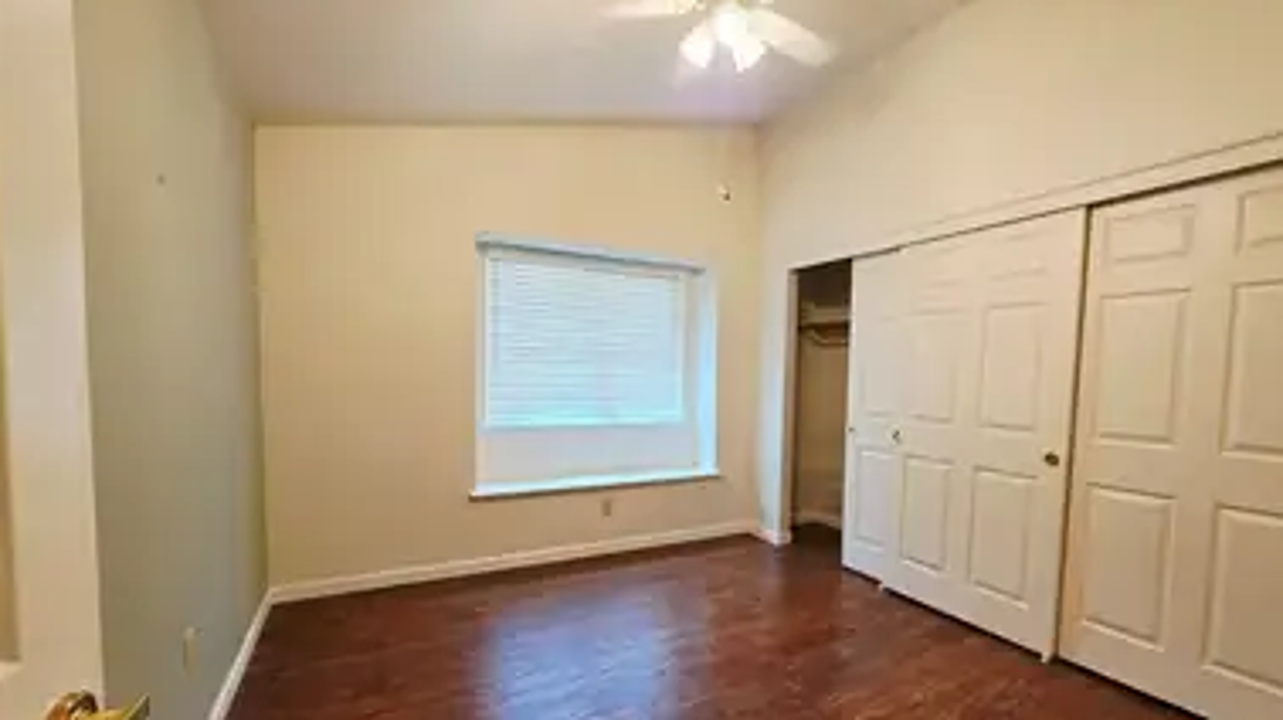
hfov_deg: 103.0
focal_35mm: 15
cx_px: 665
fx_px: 510
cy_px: 414
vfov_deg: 70.0
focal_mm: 2.2
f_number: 1.9
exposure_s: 1/120
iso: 250
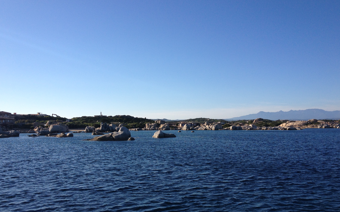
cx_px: 172
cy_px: 120
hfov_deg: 51.5
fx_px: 352
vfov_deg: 33.5
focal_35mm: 38
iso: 64
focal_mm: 4.28
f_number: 2.4
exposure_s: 1/2045
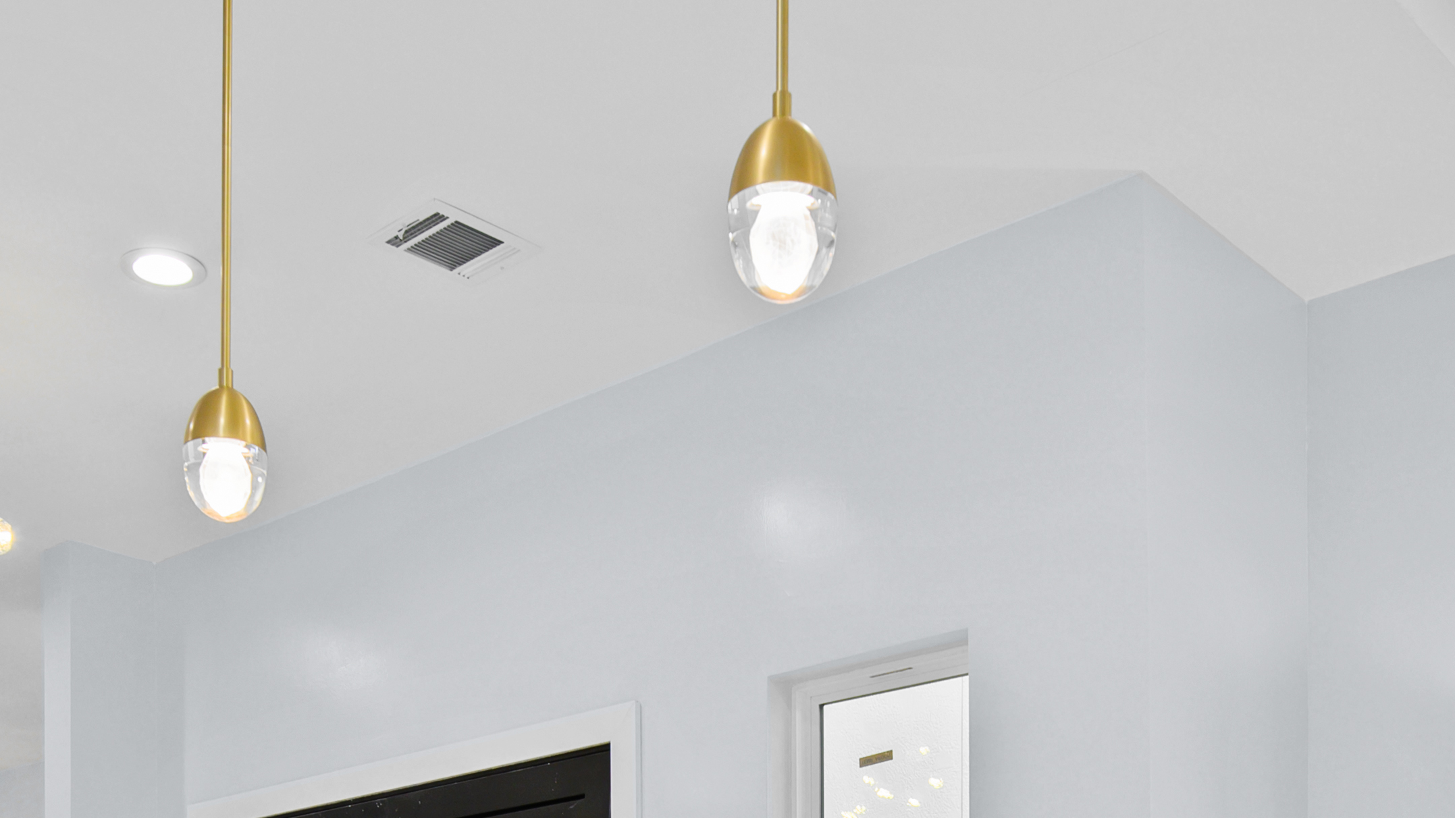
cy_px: 1137
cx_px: 723
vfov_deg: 22.1
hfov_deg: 43.7
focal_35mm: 47
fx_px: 1813
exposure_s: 1/13
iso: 320
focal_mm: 16
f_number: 8
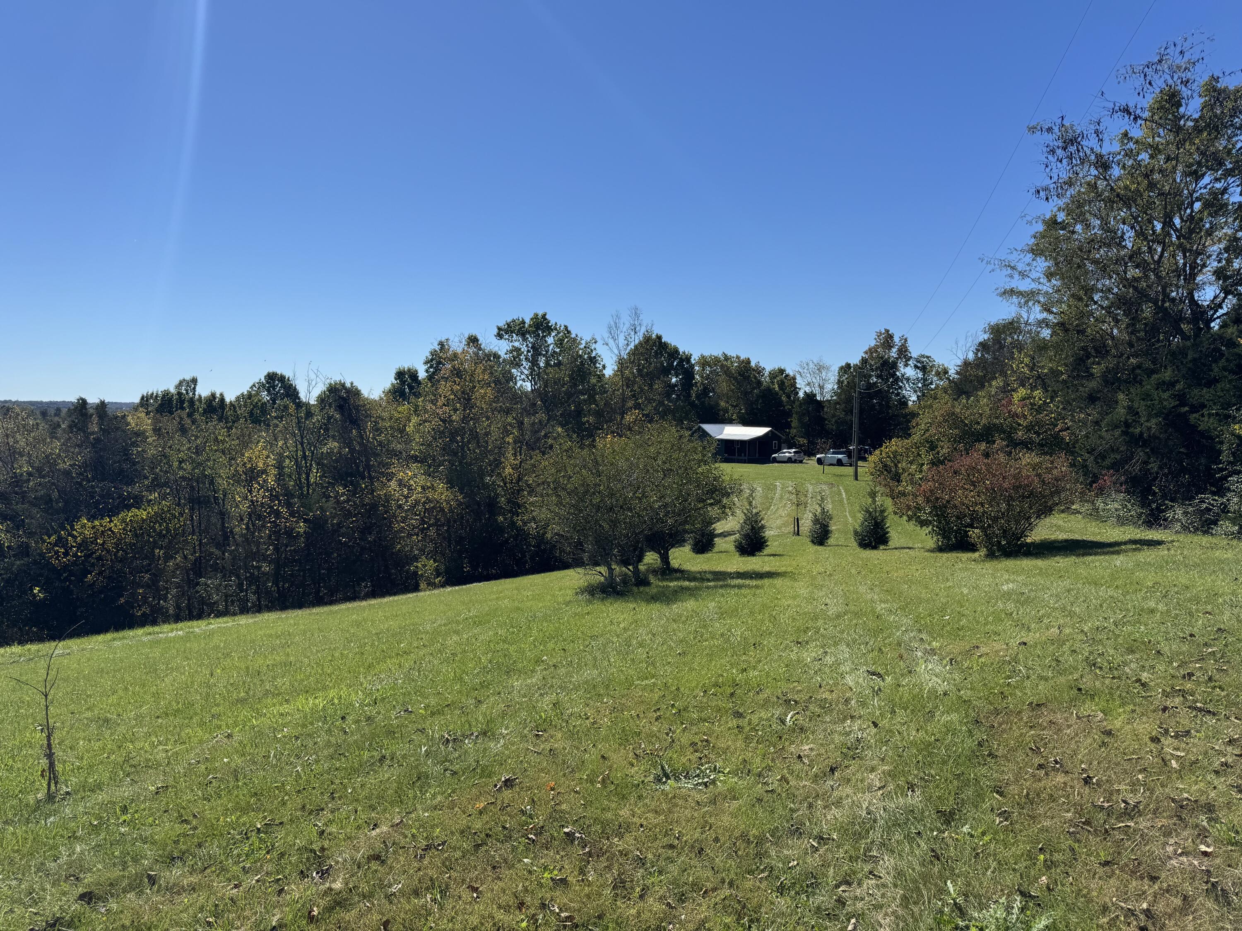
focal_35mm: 24
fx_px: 861
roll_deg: -0.8
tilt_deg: -3.8
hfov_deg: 71.6
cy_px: 466
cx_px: 621
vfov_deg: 56.8
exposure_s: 1/6410
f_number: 1.78
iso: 80
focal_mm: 6.76
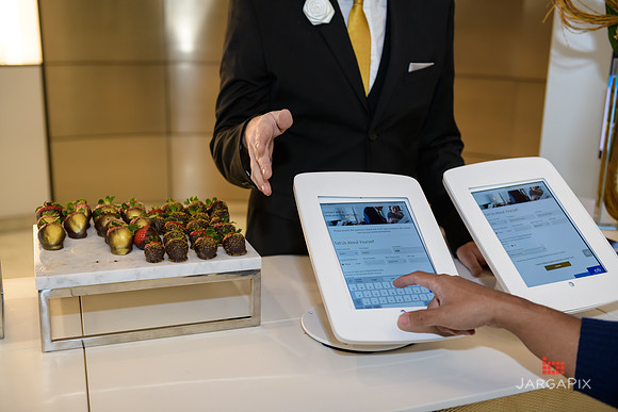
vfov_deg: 29.9
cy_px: 206
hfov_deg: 43.6
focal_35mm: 45
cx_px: 309
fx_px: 773
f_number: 3.2
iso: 400
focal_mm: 45
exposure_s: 1/125
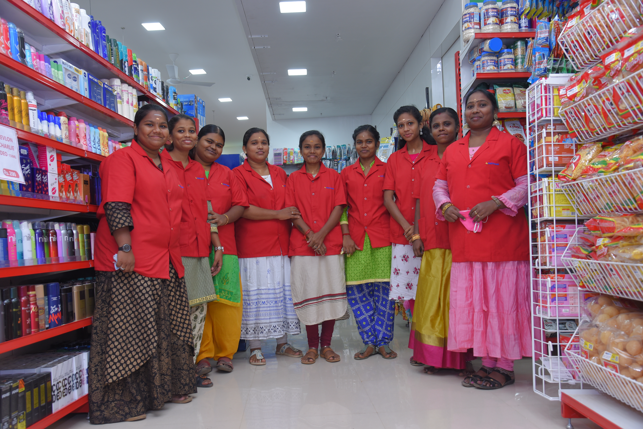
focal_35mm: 32
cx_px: 322
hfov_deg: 58.7
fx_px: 572
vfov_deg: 41.1
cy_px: 214
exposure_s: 1/125
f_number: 6.3
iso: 640
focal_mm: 32
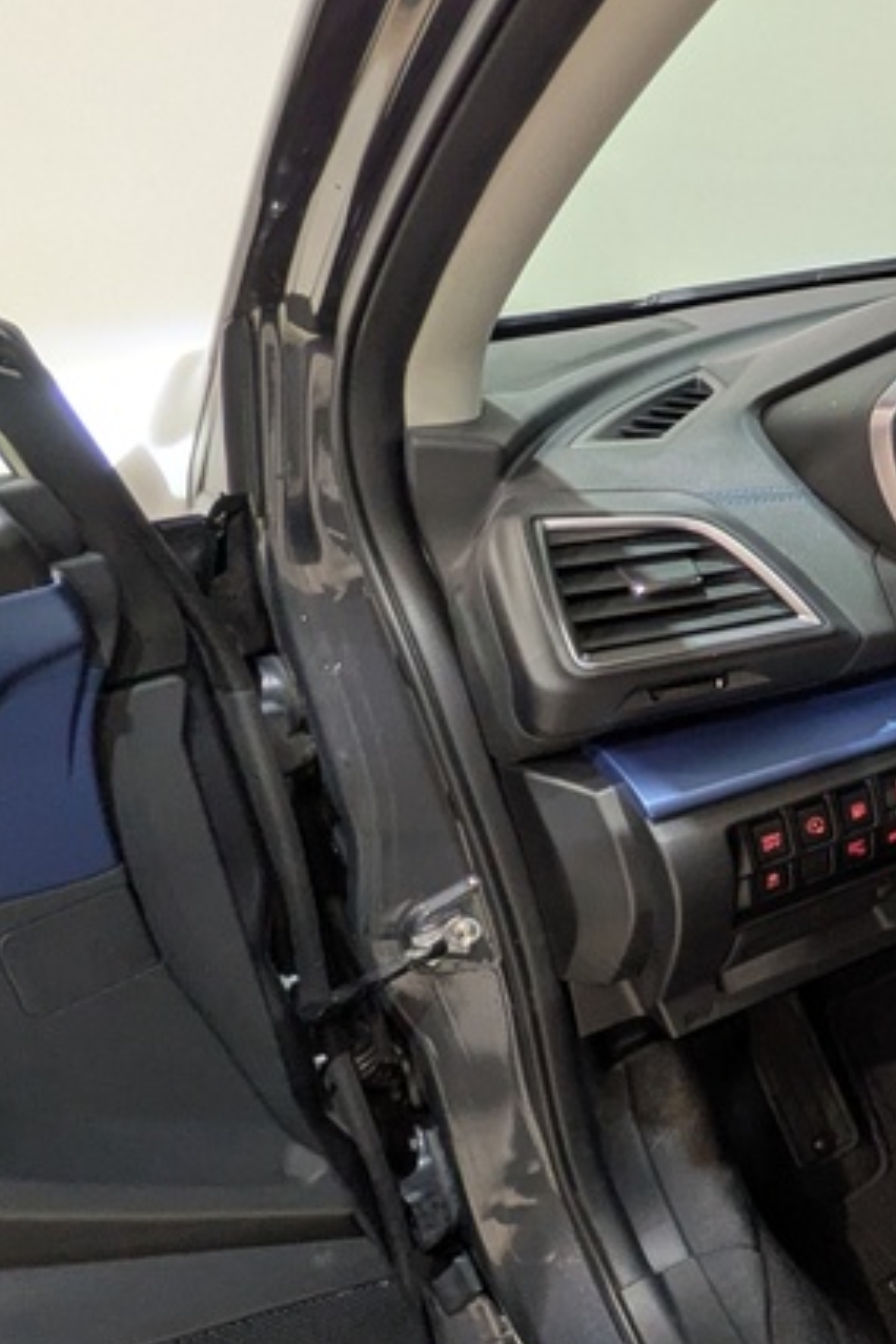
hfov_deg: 26.2
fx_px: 1307
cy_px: 678
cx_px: 1382
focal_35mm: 35
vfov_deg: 54.4
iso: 64
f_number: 2.2
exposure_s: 1/30
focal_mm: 1.83
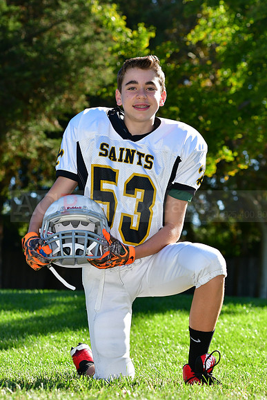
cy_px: 200
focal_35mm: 117
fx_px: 1301
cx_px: 134
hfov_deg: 11.7
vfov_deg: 17.5
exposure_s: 1/1250
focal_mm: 78
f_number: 4.5
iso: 400
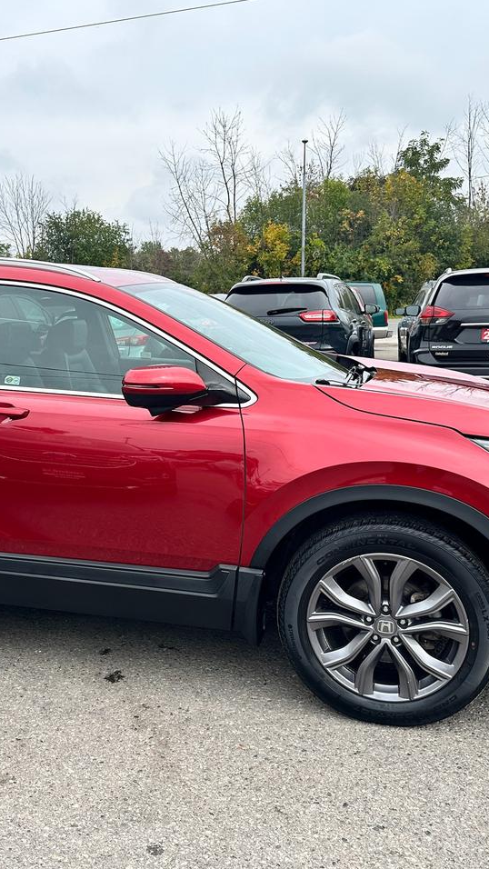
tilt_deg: -9.5
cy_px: 434
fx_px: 807
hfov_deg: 33.3
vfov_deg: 56.6
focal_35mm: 35
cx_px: 150
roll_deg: +2.4
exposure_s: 1/1845
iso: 80
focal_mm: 6.86
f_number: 1.78
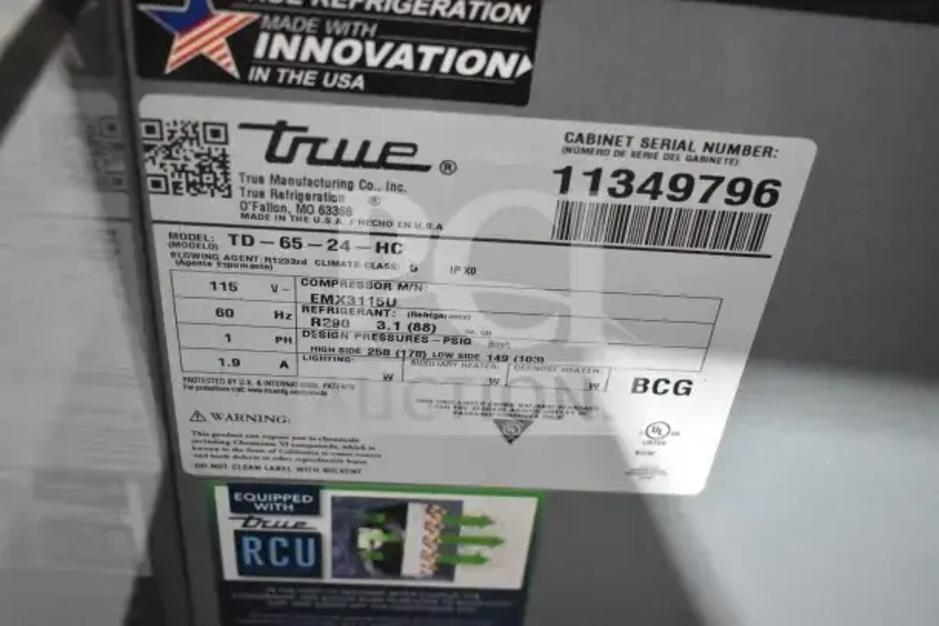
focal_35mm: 40
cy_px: 313
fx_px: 1057
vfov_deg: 33.0
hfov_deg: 47.9
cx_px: 470
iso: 6400
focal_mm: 27
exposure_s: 1/60
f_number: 4
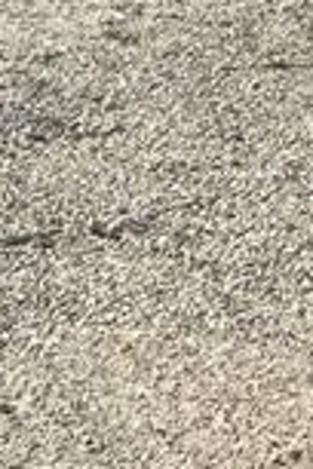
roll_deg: -1.2
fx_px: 2360
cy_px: -411
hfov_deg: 7.0
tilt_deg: -0.4
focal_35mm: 181
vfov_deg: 10.6
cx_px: 819
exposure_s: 1/4630
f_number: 1.5
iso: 50
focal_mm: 5.7
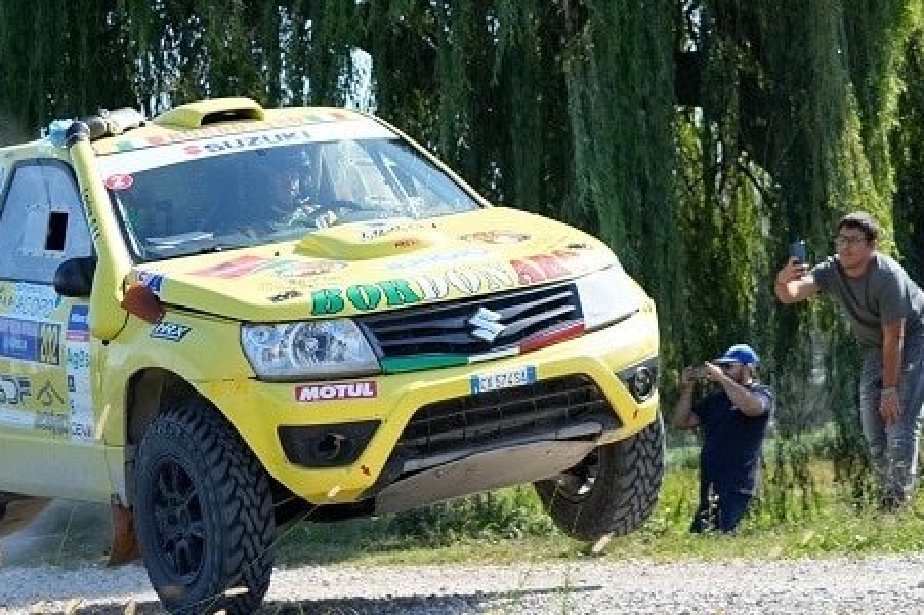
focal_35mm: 125
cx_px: 565
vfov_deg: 10.9
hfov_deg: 16.4
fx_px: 3206
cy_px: 106
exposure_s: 1/3200
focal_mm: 44
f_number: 4
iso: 800
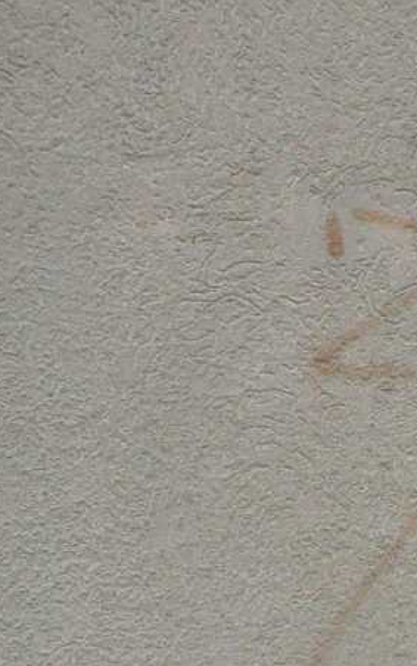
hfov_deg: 14.3
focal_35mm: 90
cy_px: 643
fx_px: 1634
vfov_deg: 22.3
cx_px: 416
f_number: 6.3
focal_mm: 6
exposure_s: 1/400
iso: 400
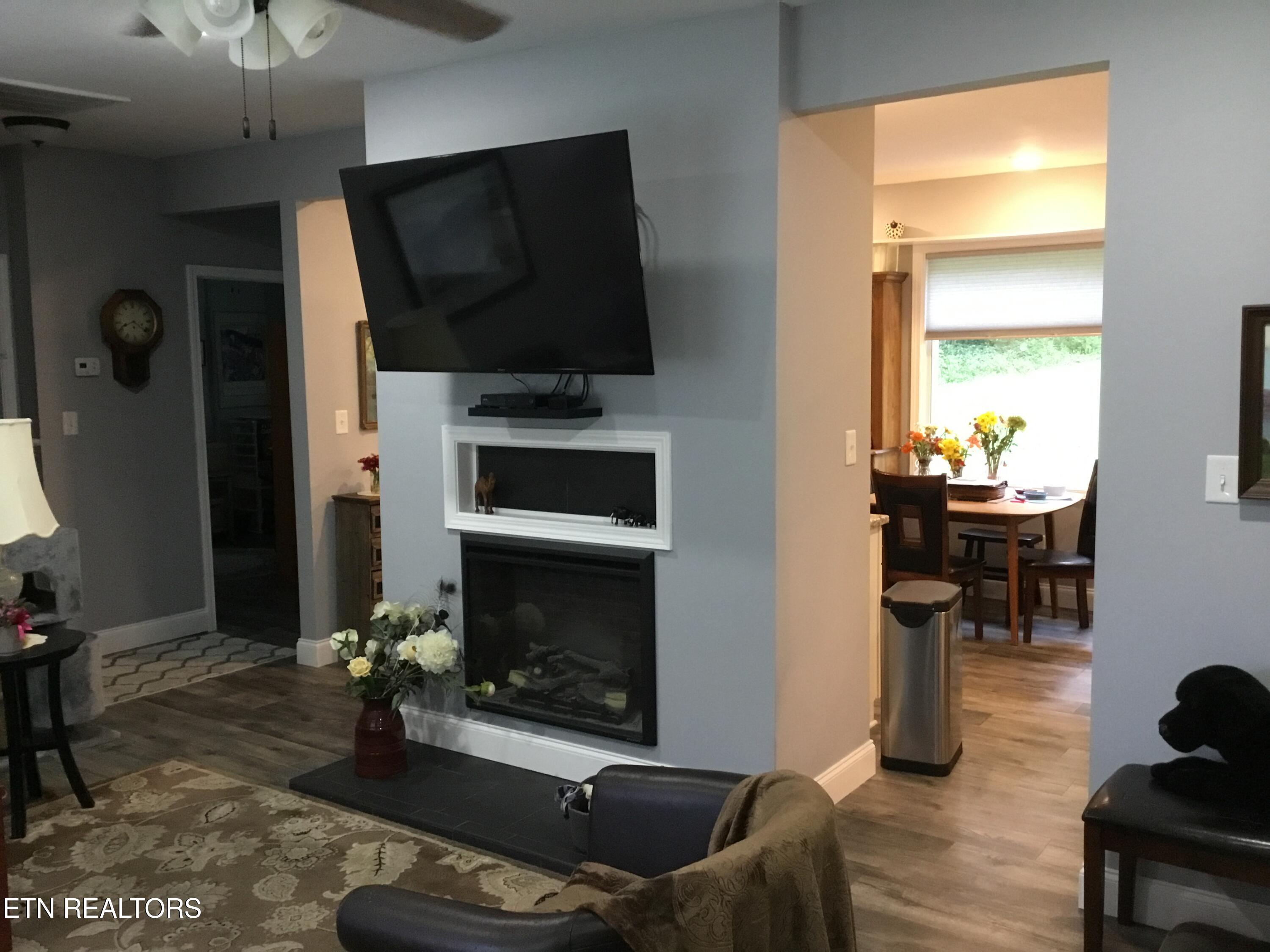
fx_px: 1137
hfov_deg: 58.4
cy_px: 476
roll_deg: +0.0
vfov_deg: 45.4
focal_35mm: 31
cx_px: 635
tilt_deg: -6.3
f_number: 2.4
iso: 200
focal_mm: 3.3
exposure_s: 1/30
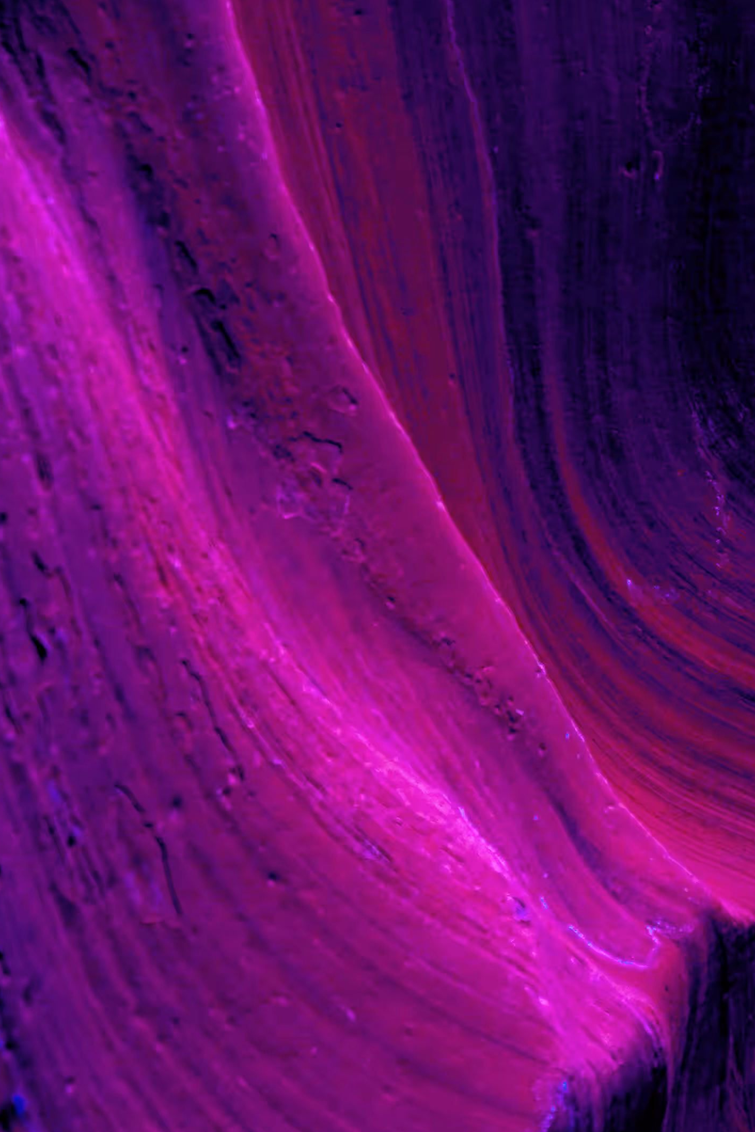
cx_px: 1019
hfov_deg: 13.3
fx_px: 3114
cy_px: 473
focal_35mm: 99
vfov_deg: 20.6
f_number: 2.8
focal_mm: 35
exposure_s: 1/250
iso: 400
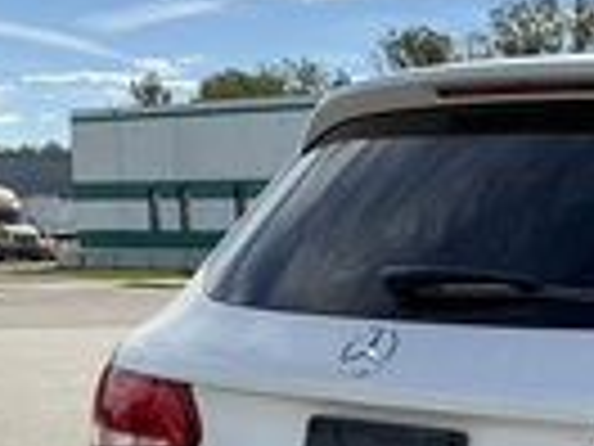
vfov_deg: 16.7
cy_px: 514
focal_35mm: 85
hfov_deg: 21.3
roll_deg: +0.6
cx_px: 724
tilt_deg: -9.7
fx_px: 1459
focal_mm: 3
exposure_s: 1/1848
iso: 25
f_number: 1.8
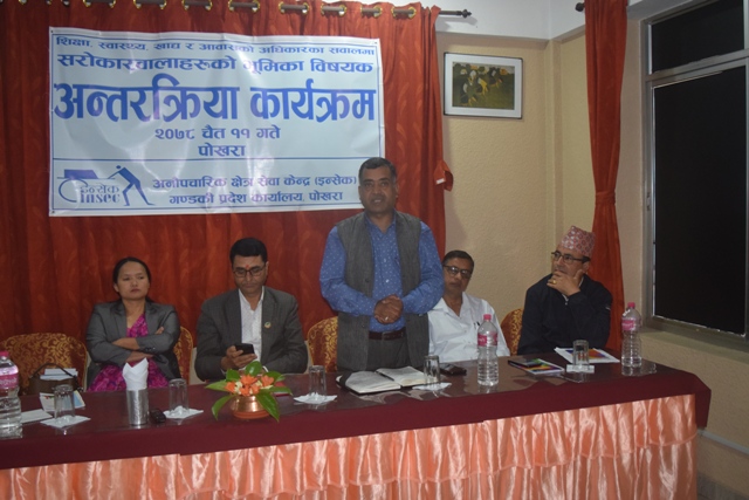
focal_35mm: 34
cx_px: 374
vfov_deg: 38.4
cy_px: 250
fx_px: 718
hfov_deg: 55.1
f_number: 3.8
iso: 1800
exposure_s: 1/60
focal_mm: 23
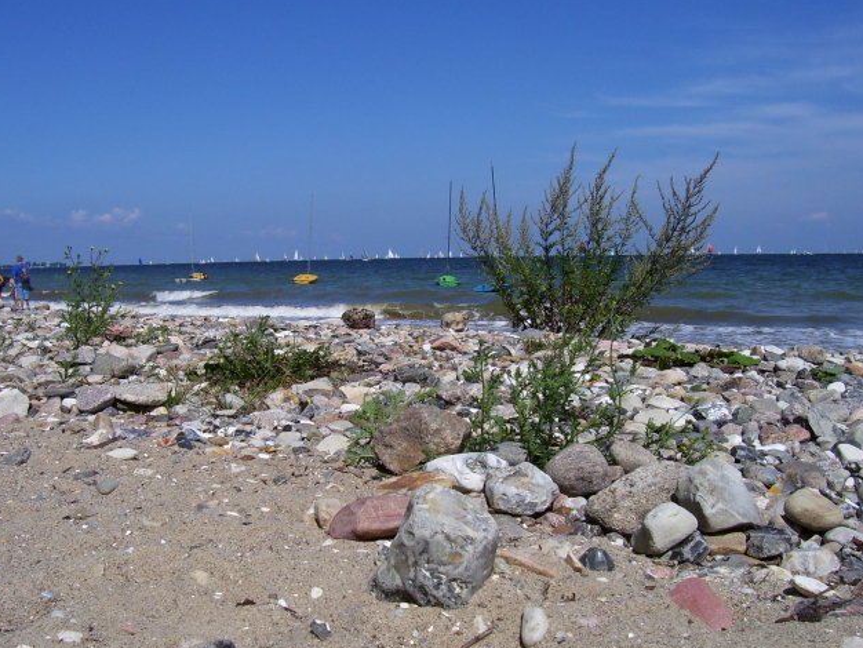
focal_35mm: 38
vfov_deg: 37.7
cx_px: 403
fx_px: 948
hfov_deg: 48.9
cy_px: 354
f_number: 4.8
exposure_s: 1/1500
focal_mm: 5.6
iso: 80
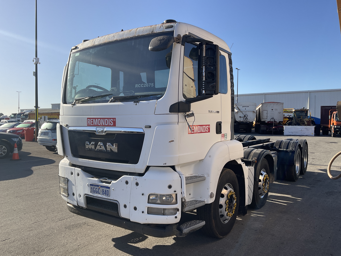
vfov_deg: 48.2
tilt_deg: +0.2
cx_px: 170
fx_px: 286
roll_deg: +1.4
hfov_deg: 61.7
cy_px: 128
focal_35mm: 29
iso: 16
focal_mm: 3
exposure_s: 1/1342
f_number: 1.8
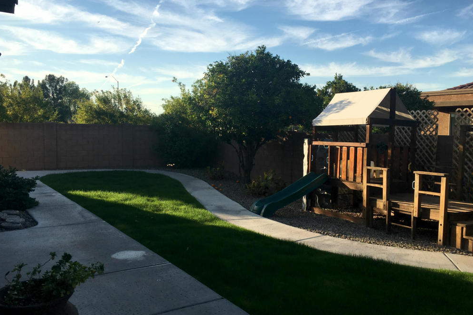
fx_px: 407
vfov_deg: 42.3
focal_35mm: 31
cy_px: 157
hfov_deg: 60.3
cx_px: 232
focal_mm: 4.15
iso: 25
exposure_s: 1/1083
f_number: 2.2
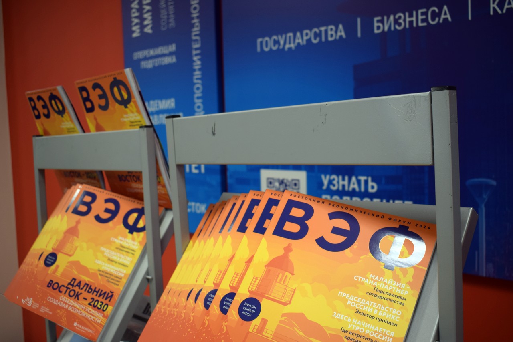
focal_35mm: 36
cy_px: 171
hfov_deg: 53.1
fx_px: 513
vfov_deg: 36.9
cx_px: 256
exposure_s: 1/80
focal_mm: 24
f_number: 4.5
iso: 400
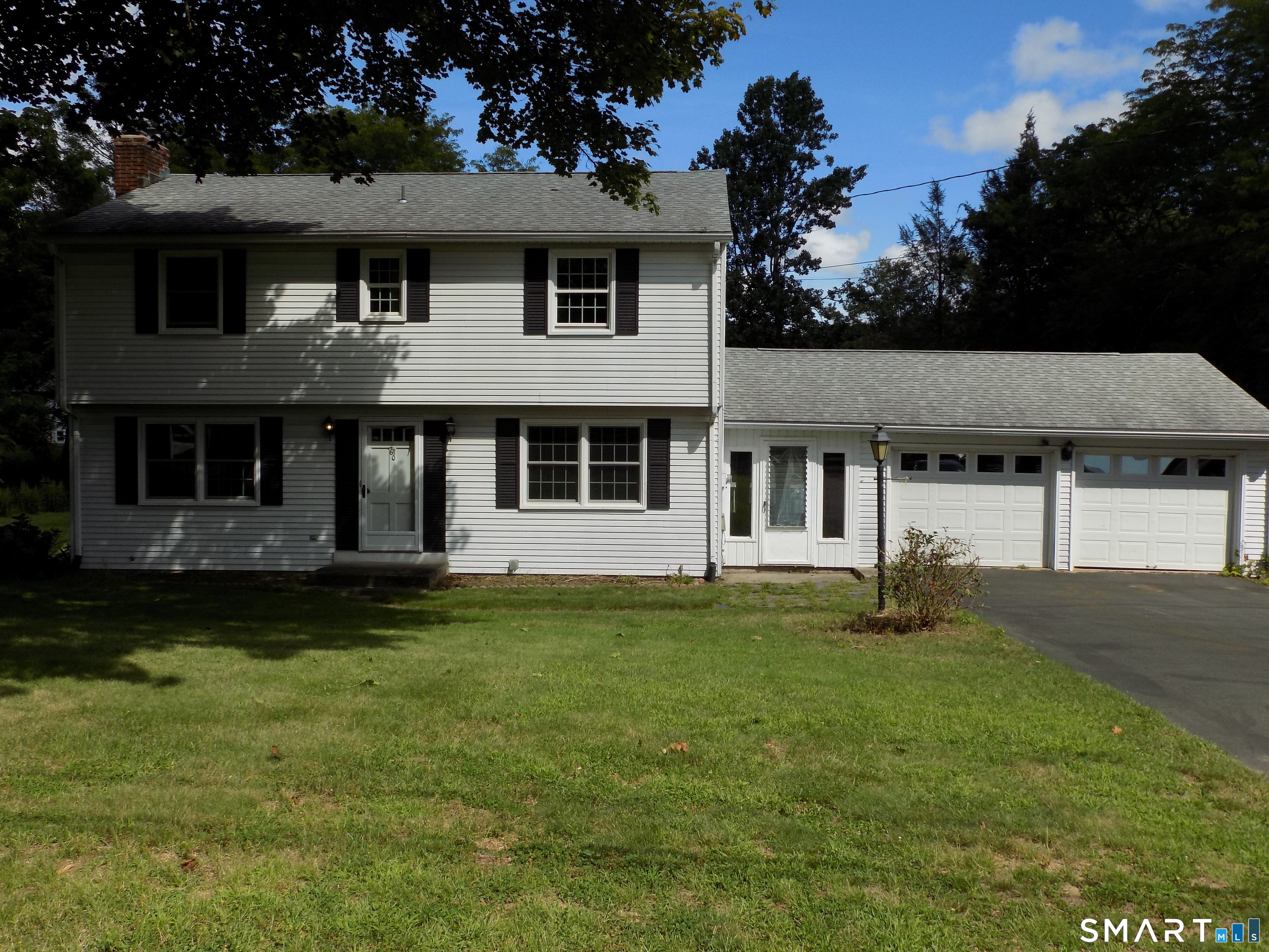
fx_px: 1100
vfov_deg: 46.8
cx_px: 634
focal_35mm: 30
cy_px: 476
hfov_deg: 60.0
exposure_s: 1/1000
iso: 80
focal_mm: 5.3
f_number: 3.3
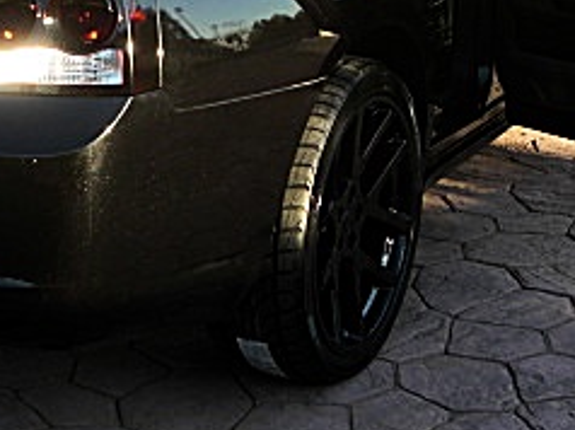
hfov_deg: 20.2
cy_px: 97
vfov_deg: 15.1
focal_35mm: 97
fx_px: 1610
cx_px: 193
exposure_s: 1/160
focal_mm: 6.3
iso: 50
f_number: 2.8
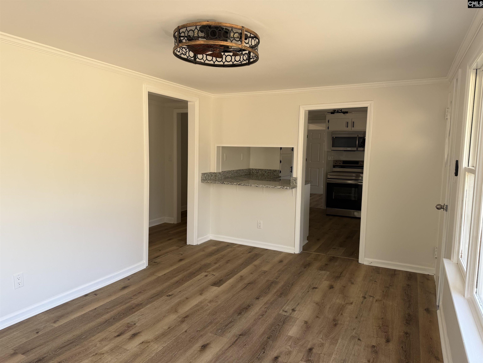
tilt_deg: -5.3
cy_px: 182
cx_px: 242
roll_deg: -0.8
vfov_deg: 56.8
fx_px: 335
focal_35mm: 24
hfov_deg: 71.6
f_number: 1.78
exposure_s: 1/121
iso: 64
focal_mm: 6.76
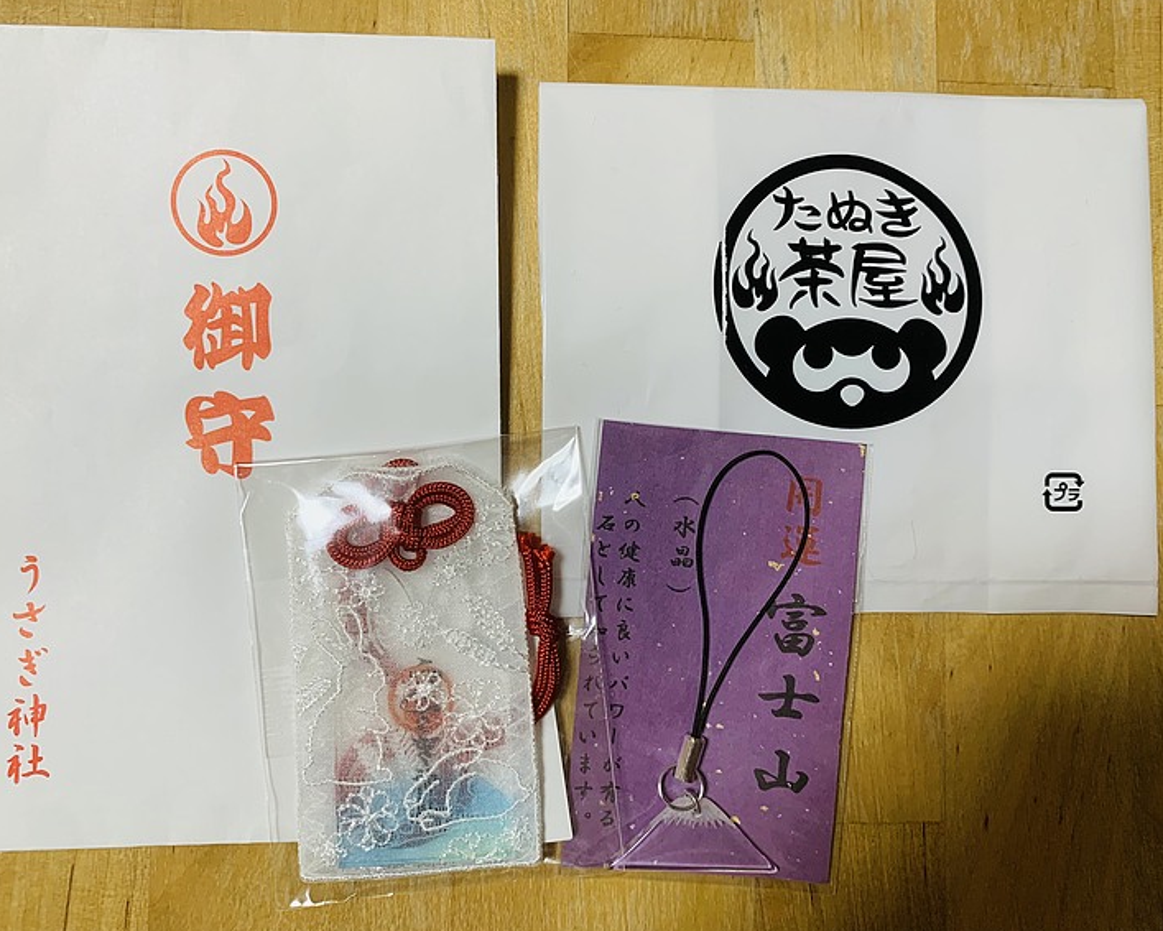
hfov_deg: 62.2
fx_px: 964
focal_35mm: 28
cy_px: 461
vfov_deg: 51.6
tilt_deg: -86.4
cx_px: 554
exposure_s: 1/59
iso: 80
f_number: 1.8
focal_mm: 4.25
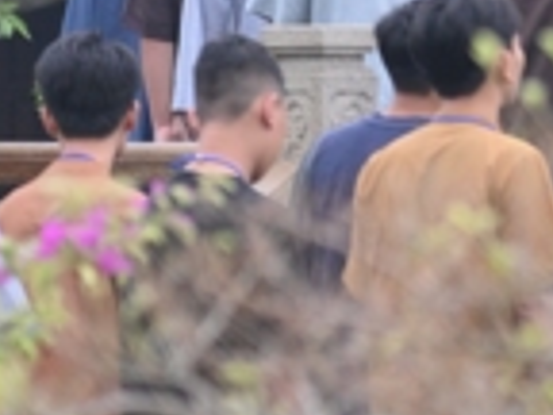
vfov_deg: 2.9
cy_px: -204
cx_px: 549
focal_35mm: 520
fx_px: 8307
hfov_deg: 3.8
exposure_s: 1/100
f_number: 4
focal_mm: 120
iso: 3200
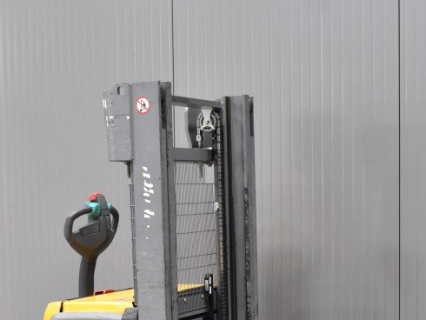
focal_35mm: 81
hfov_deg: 24.1
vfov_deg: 17.9
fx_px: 999
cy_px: 293
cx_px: 232
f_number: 5
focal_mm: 23
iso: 1600
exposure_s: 1/30
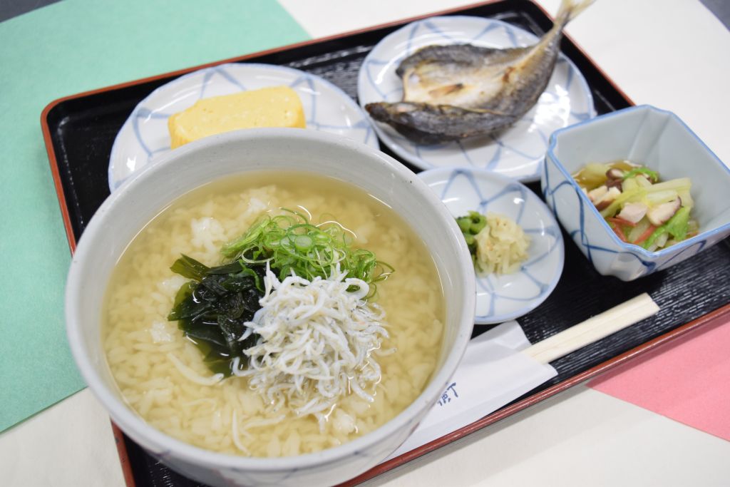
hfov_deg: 57.2
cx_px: 365
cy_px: 244
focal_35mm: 33
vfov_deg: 40.0
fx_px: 669
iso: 800
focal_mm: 22
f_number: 5
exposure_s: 1/160
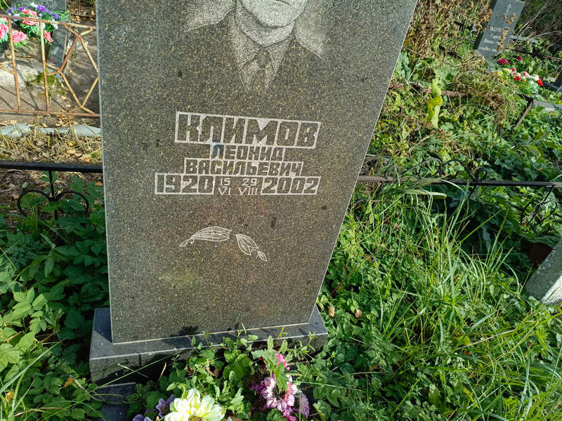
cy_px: 210
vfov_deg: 54.9
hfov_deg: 69.4
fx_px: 406
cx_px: 281
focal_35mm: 25
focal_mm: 4.76
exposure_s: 1/425
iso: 111
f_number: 1.69
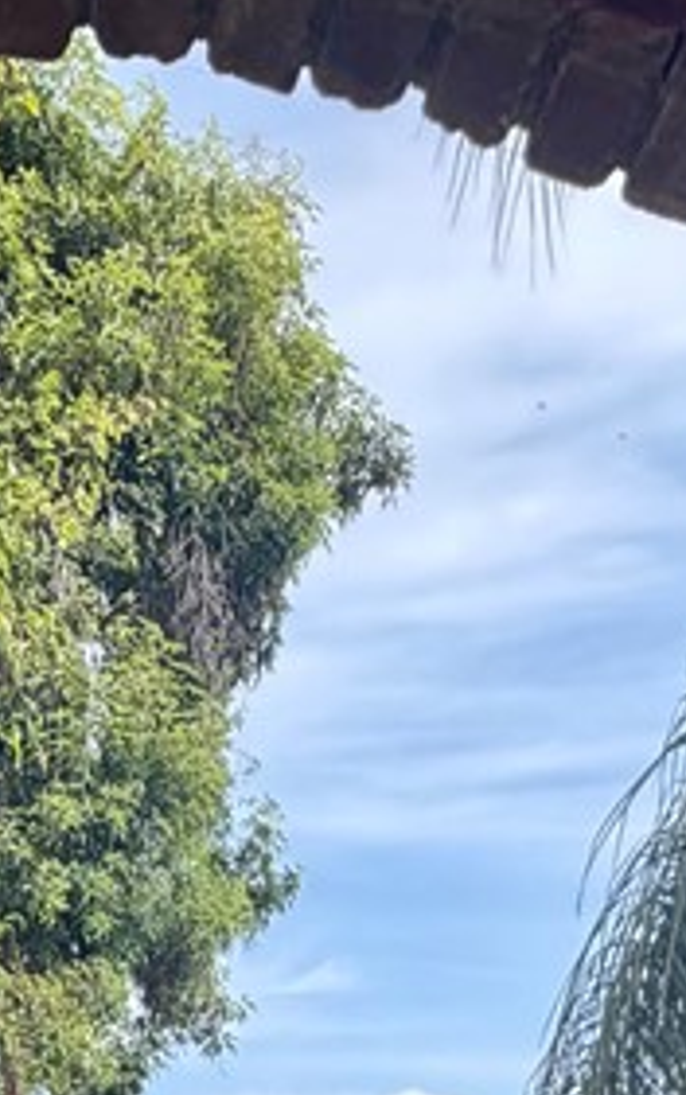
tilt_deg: -13.7
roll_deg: -1.7
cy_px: 1859
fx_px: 1613
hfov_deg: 23.0
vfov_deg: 23.7
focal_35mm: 54
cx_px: -12
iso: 40
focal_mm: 2.22
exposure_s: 1/638
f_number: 2.2
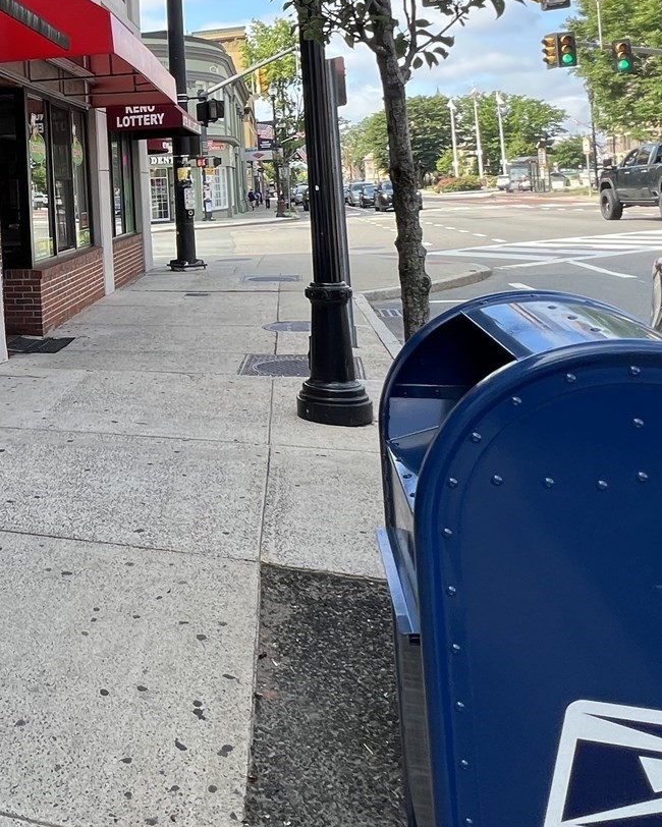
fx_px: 783
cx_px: -33
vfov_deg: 52.1
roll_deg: +1.9
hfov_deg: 39.2
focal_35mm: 32
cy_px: 167
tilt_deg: +2.3
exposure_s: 1/355
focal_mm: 1.57
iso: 32
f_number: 1.8
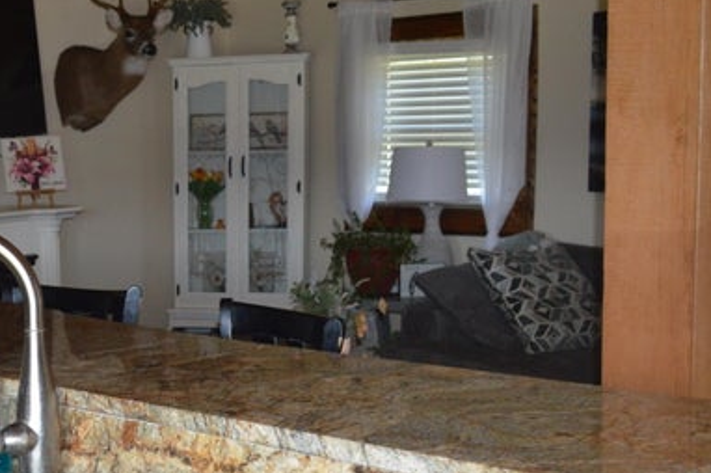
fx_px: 1342
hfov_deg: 27.8
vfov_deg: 19.9
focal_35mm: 68
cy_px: 307
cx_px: -14
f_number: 4
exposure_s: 1/80
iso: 400
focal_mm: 18
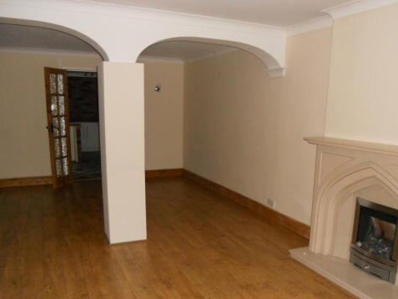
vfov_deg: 42.7
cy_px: 180
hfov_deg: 55.3
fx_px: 380
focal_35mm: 33
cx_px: 217
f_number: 3.2
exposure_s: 1/25
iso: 400
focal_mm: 4.9
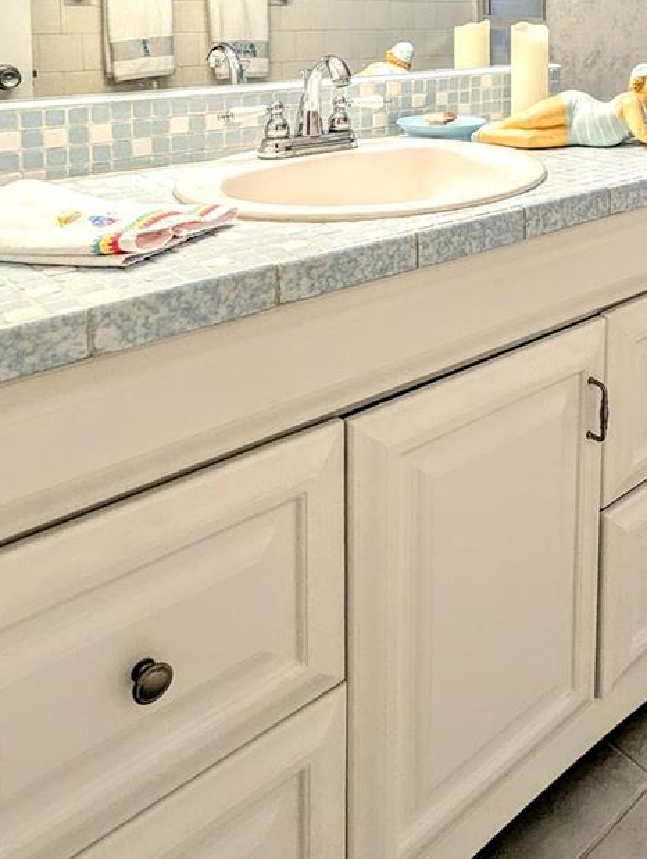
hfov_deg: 41.4
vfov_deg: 50.9
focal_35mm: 31
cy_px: 69
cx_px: 599
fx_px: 771
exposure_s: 1/120
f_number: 2.2
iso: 51
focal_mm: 2.35
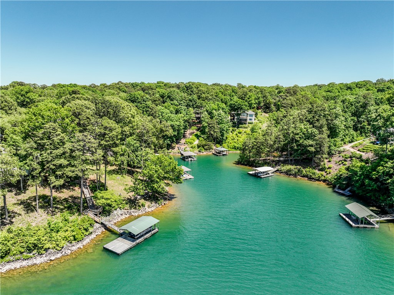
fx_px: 273
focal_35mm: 24
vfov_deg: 56.8
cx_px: 197
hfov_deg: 71.6
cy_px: 148
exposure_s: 1/1250
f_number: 2.8
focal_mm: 12.29
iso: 120
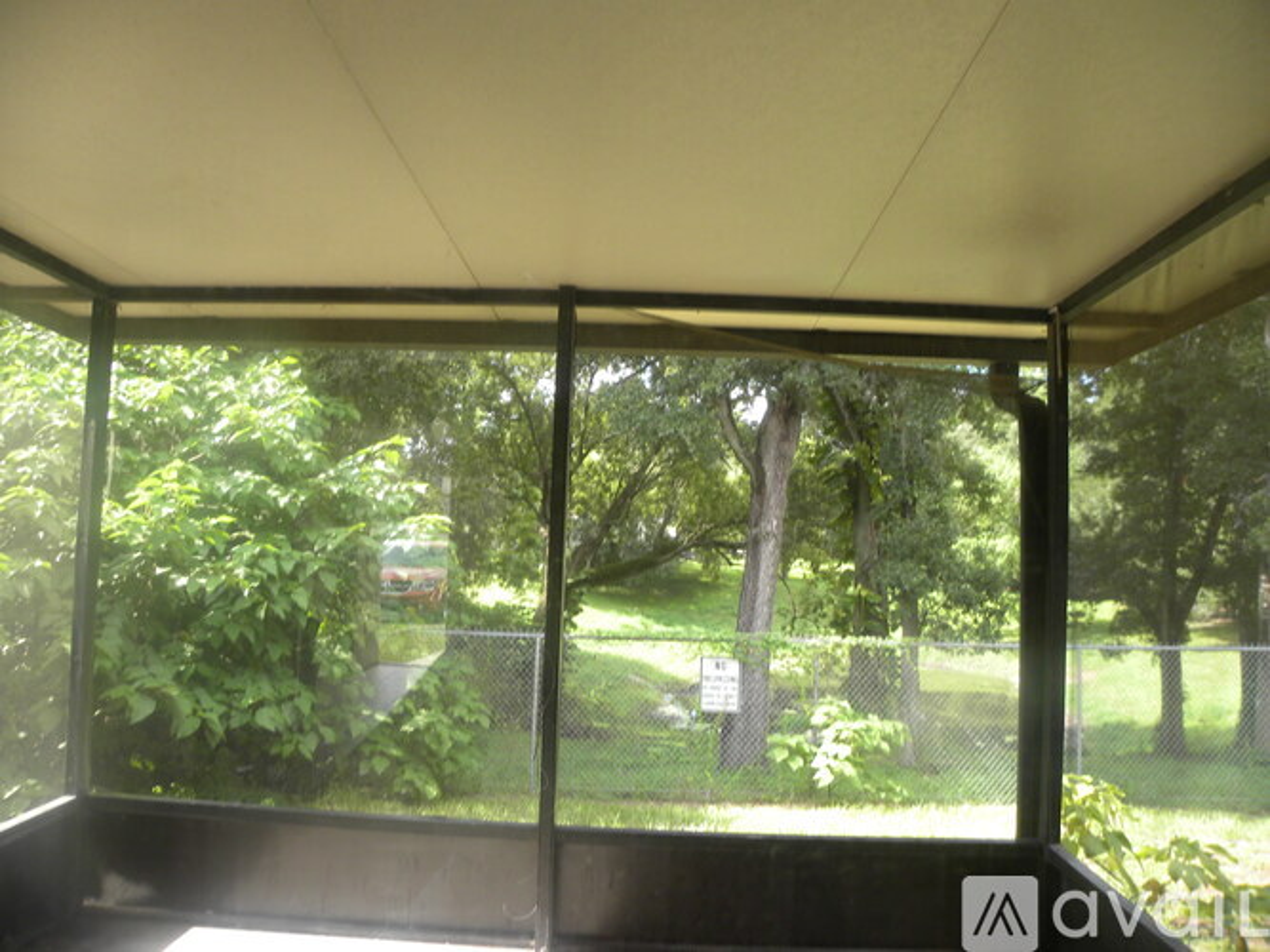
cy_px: 476
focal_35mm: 26
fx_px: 954
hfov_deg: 67.3
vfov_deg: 53.0
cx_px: 635
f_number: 2.8
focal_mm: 4.6
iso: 96
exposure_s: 1/68.1
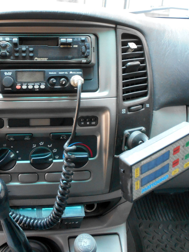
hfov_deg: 39.9
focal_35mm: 35
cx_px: 56
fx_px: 255
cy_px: 127
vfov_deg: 52.6
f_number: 3.2
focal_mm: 4.6
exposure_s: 1/30
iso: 280
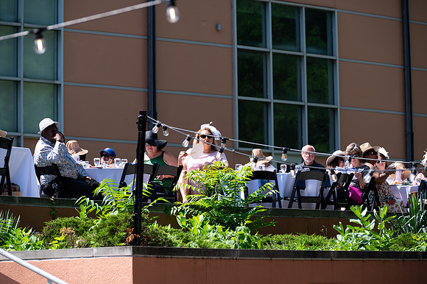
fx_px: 2371
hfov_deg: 10.3
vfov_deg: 6.9
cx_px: 214
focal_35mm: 200
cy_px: 142
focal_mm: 200
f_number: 6.3
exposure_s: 1/320
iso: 100
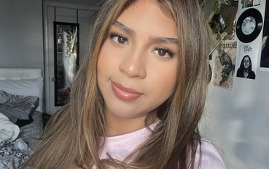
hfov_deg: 58.1
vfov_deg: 38.4
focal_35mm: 33
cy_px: 88
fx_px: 242
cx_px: 133
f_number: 2.2
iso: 250
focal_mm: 2.71
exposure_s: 1/60
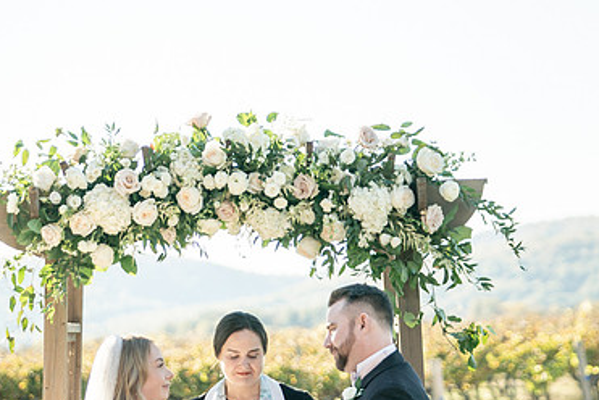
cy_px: 245
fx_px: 2498
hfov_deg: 13.7
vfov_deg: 9.2
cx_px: 230
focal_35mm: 150
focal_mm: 78
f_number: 2.8
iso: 100
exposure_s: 1/1250
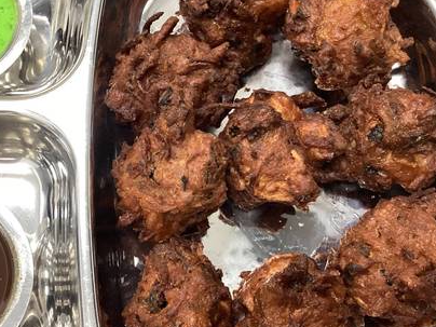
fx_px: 567
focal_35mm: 45
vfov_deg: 32.2
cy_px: 174
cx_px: 155
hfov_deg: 41.7
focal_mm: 3.3
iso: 160
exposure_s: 1/60
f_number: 2.4
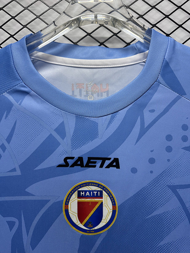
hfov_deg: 56.8
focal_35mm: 24
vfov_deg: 71.6
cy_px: 126
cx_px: 95
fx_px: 176
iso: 160
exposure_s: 1/100
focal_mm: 6.86
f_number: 1.78
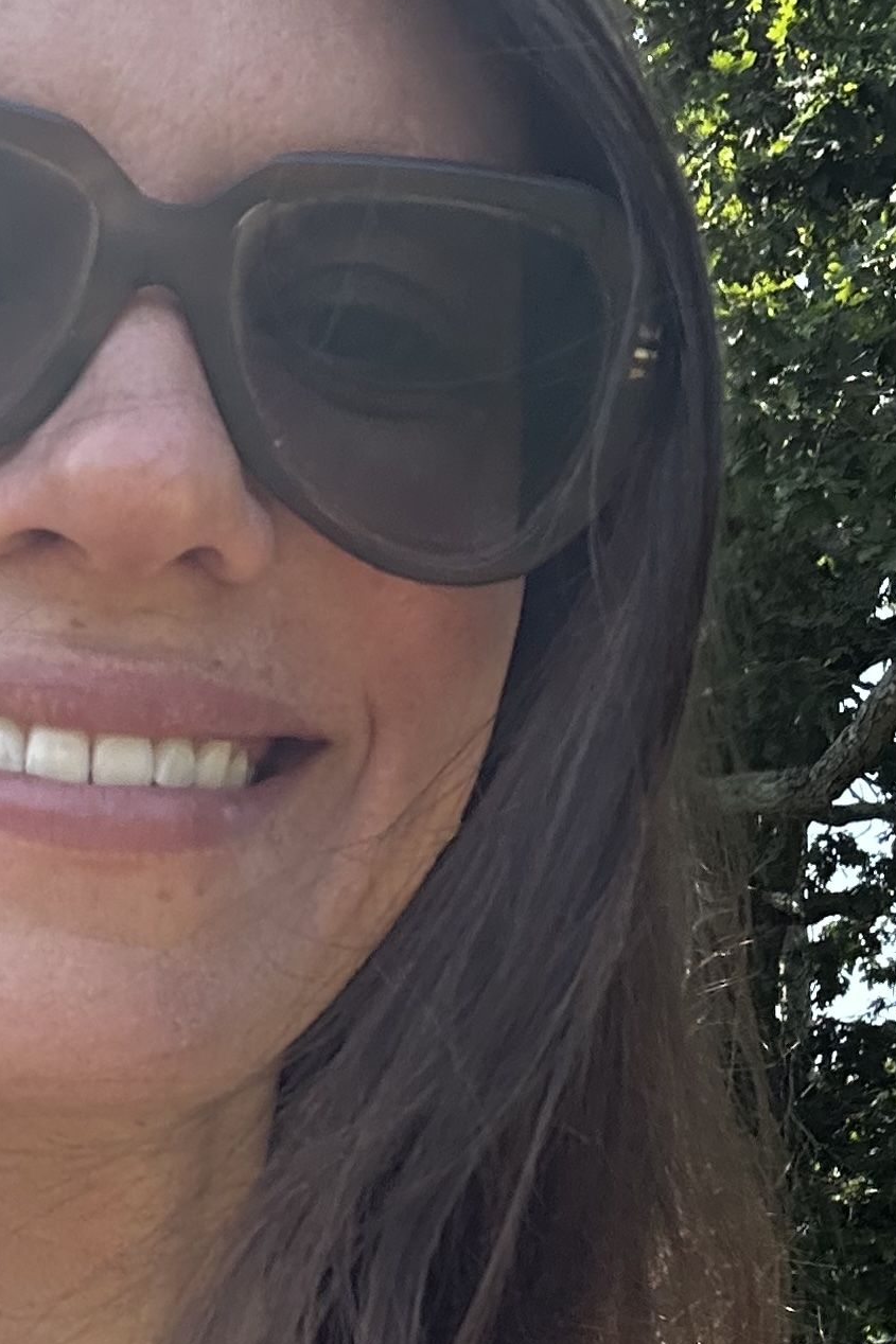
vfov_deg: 26.3
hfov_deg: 17.4
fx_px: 2838
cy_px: 1026
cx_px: -67
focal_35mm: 76
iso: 25
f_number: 1.9
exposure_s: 1/232
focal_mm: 2.69
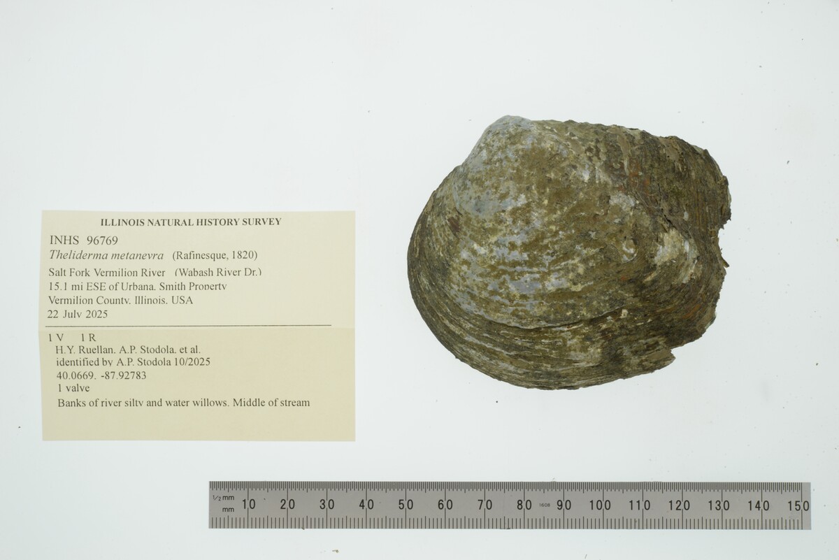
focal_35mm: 60
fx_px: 1399
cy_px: 280
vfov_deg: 22.6
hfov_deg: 33.4
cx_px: 420
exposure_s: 1/8
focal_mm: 60
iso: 100
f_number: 32
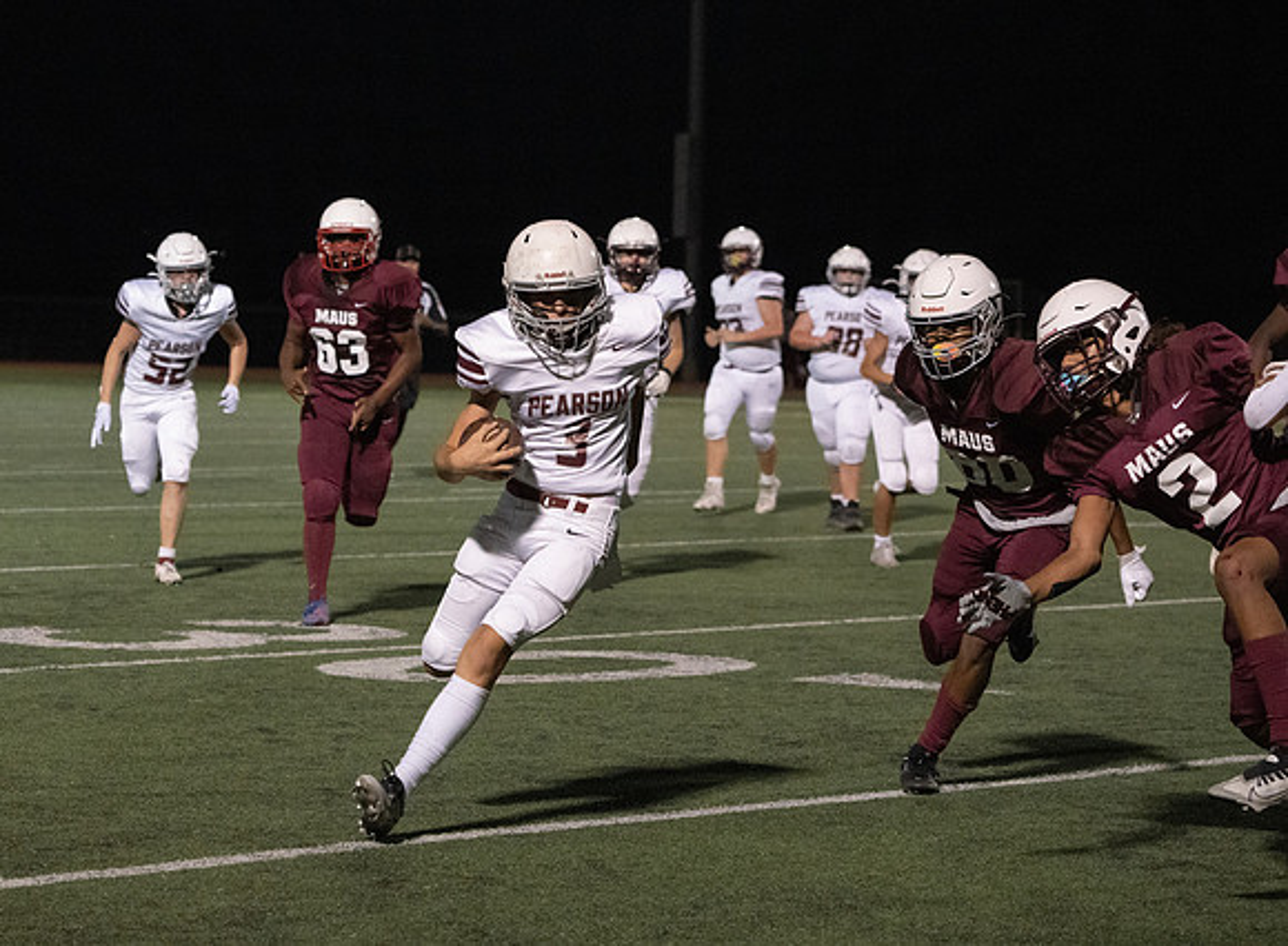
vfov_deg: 12.2
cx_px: 528
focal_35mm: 120
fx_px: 4437
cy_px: 440
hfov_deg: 16.5
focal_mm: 100
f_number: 5.6
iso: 16000
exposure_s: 1/1000
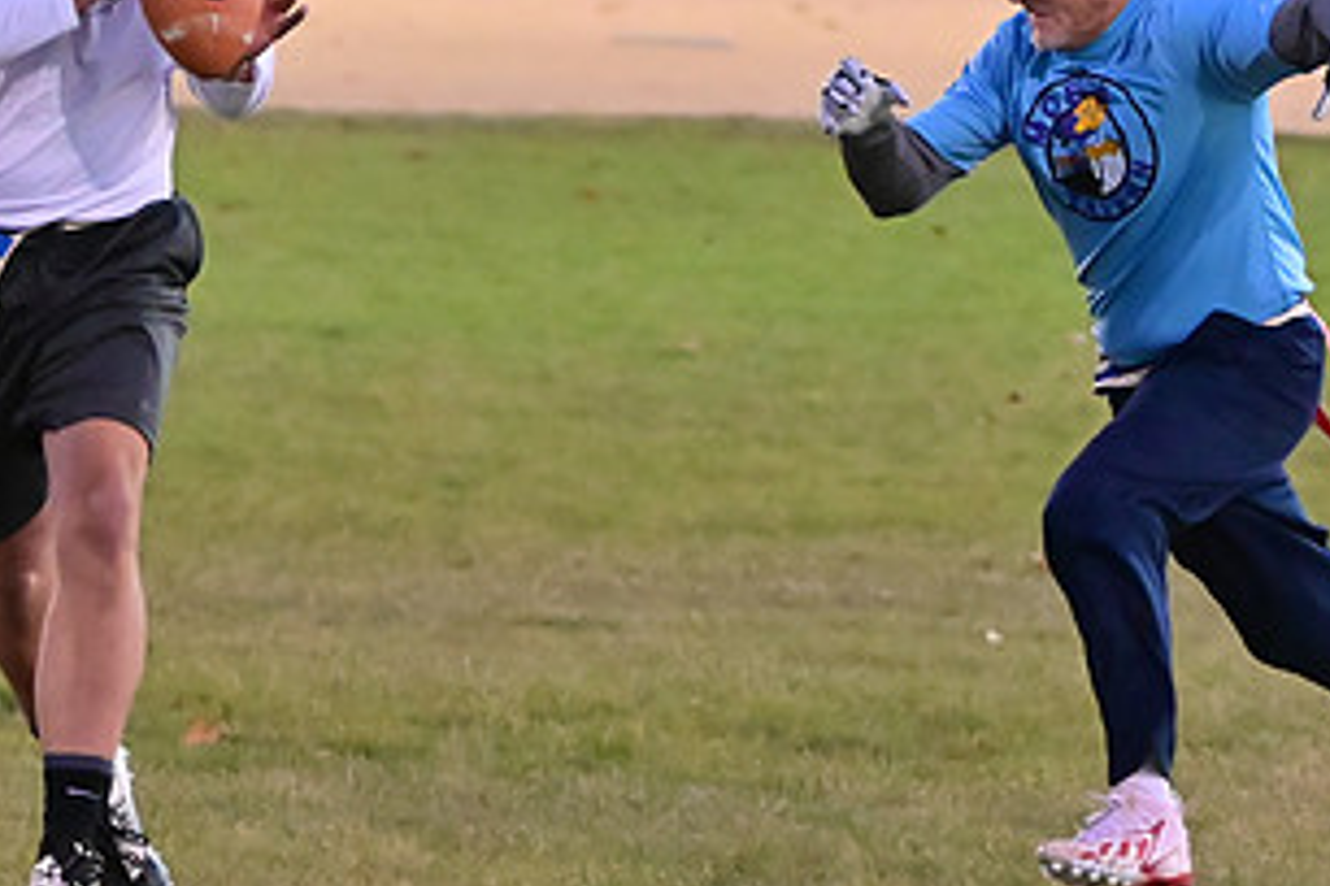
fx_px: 13077
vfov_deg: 3.9
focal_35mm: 354
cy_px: 454
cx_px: 1047
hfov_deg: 5.8
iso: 6400
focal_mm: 125
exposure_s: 1/640
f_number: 4
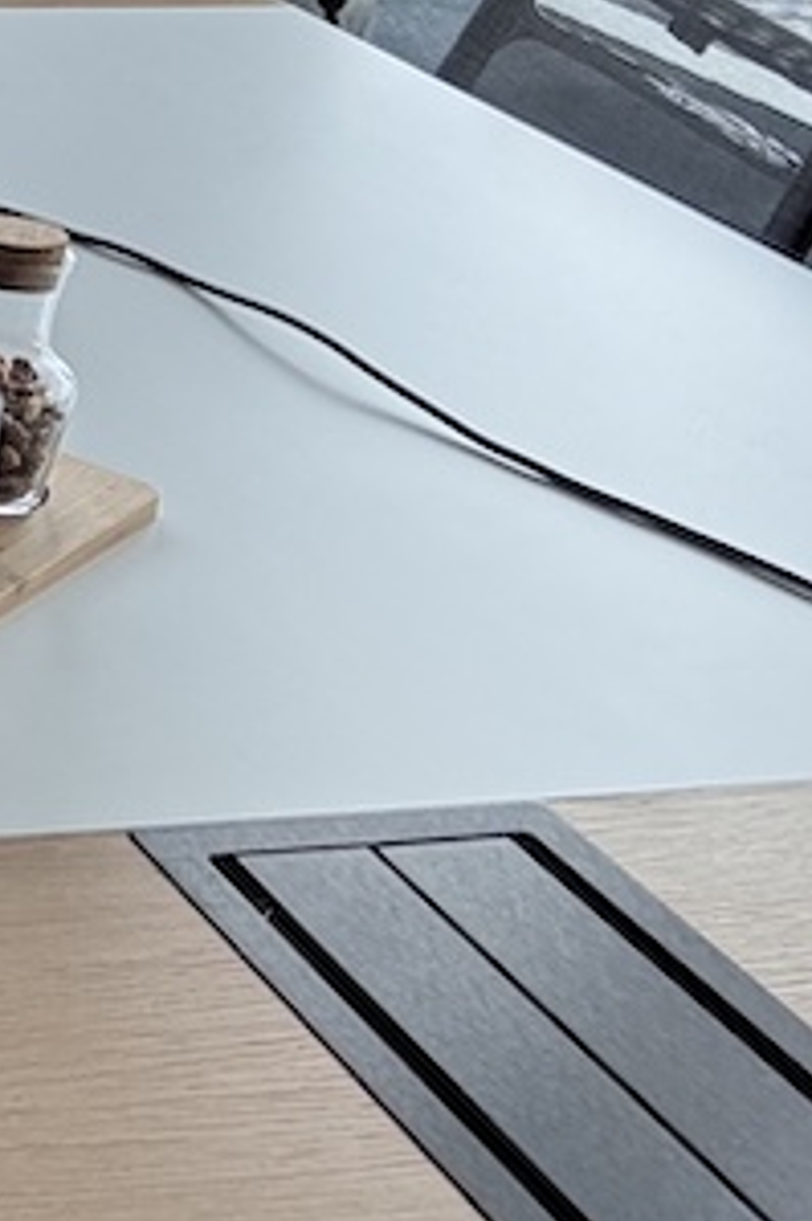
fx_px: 2710
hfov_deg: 13.8
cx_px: -930
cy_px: -20
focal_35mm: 80
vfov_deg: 24.2
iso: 25
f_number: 1.9
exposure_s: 1/167
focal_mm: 2.69
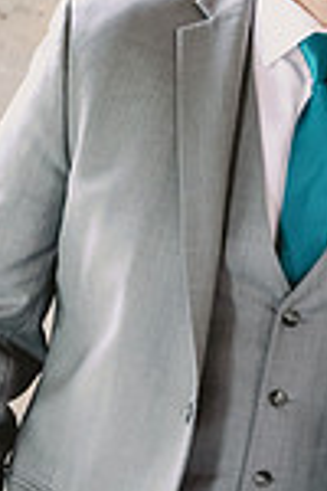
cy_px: 259
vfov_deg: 6.0
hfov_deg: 4.0
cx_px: 294
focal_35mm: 345
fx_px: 4700
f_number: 4
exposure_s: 1/160
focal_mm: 115
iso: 1600
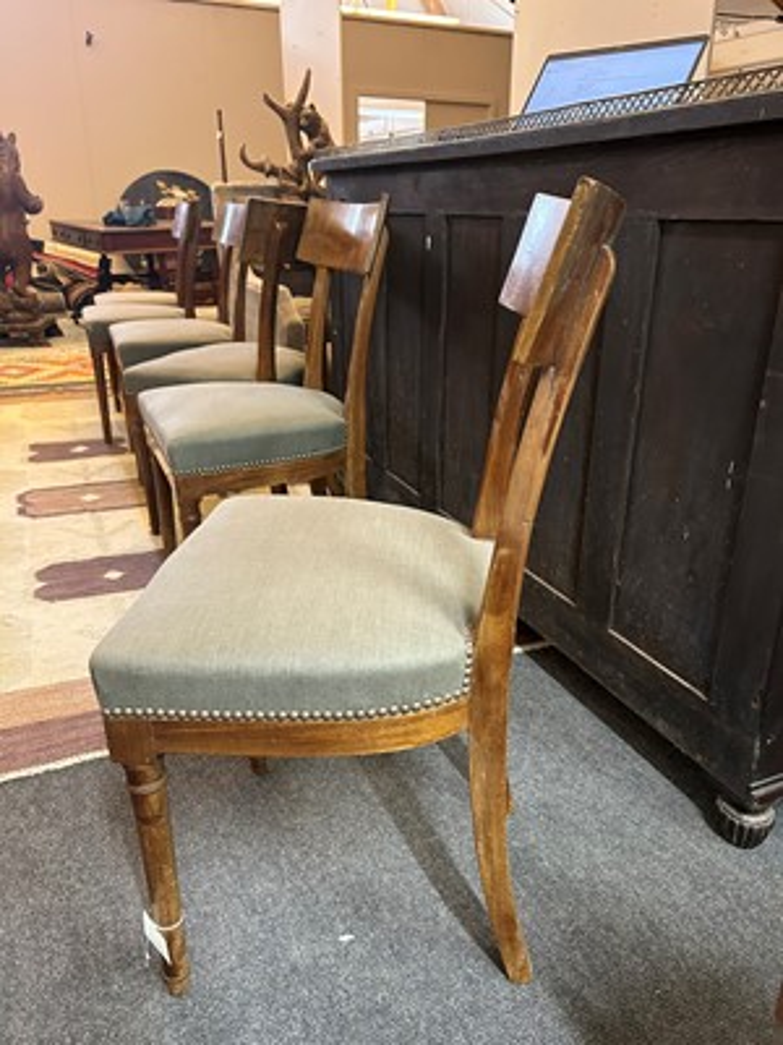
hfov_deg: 53.1
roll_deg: -1.0
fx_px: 784
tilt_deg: -21.1
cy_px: 522
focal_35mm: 26
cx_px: 392
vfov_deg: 67.3
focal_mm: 5.7
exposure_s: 1/50
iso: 320
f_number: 1.5
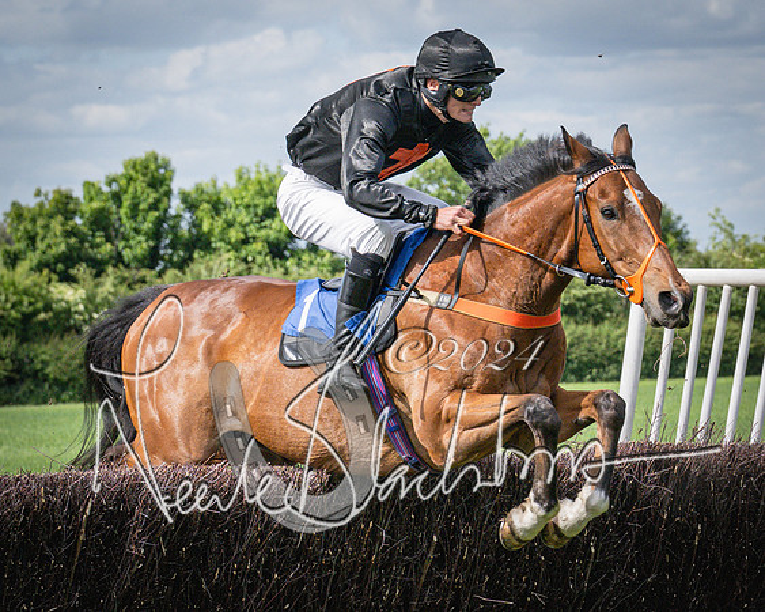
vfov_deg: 7.2
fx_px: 4890
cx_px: 837
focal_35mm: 216
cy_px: 287
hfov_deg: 8.9
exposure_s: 1/2000
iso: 400
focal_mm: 70
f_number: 5
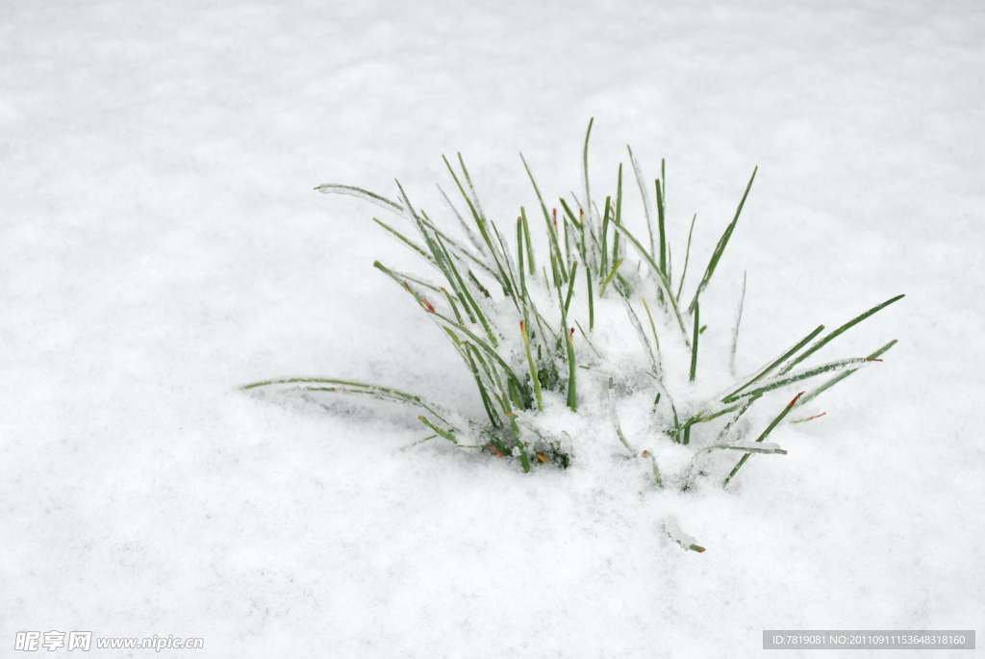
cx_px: 492
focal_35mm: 75
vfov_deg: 18.2
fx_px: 2054
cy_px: 330
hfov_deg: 27.0
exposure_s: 1/100
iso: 100
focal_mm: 50
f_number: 5.6
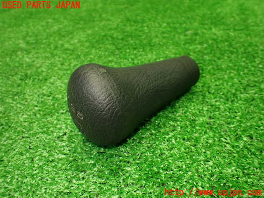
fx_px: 229
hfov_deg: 60.0
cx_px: 132
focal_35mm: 30
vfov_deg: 46.8
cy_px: 99
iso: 500
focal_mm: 5.4
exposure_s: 1/125
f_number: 2.3
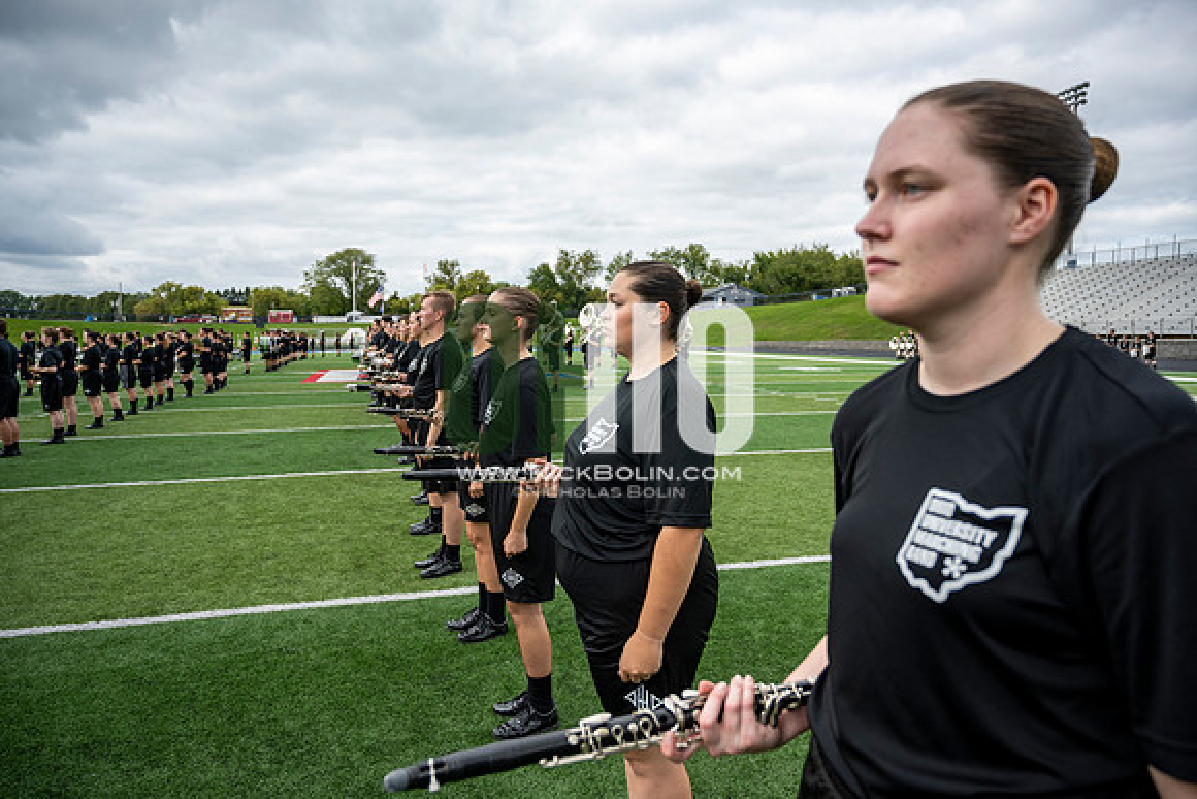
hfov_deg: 73.7
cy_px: 400
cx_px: 598
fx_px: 798
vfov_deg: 53.2
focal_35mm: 24
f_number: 4
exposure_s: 1/800
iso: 250
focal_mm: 24
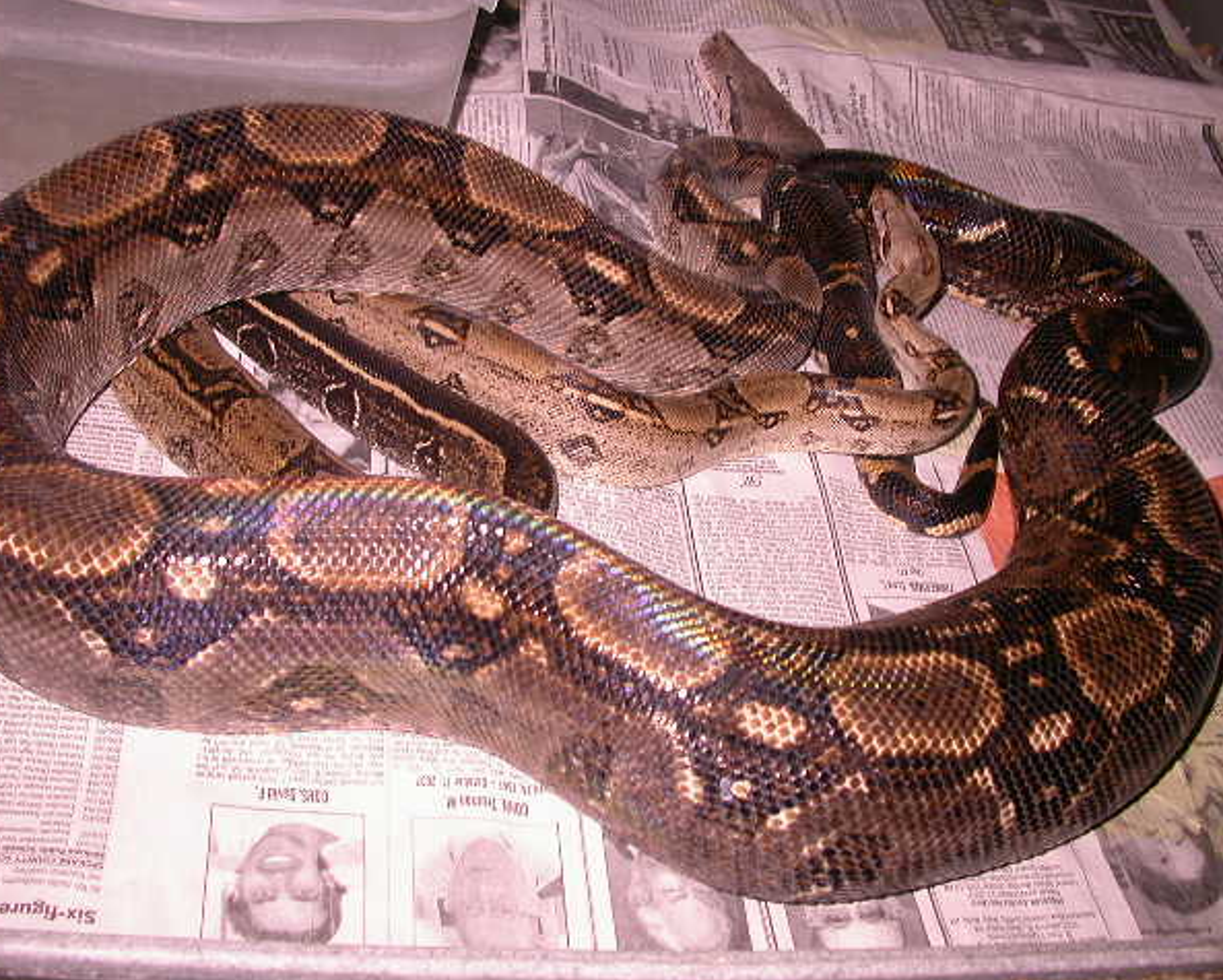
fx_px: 1449
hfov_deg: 45.8
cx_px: 598
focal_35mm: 40
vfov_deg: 37.4
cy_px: 489
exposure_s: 1/60
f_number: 2.6
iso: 100
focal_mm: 7.85
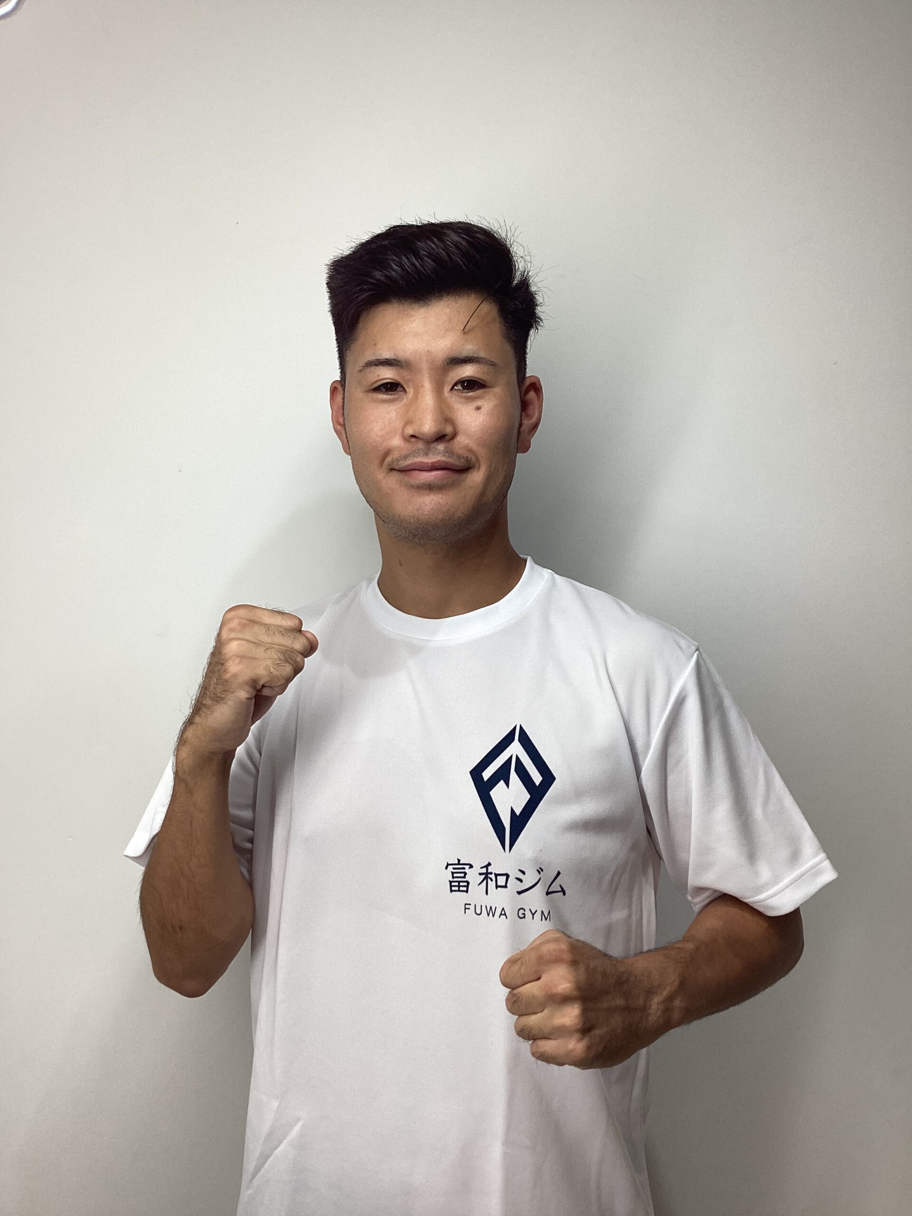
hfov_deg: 45.4
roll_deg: -1.7
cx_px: 456
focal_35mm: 31
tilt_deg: -1.7
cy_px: 608
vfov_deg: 58.4
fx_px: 1089
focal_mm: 3.3
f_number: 2.4
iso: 32
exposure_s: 1/100
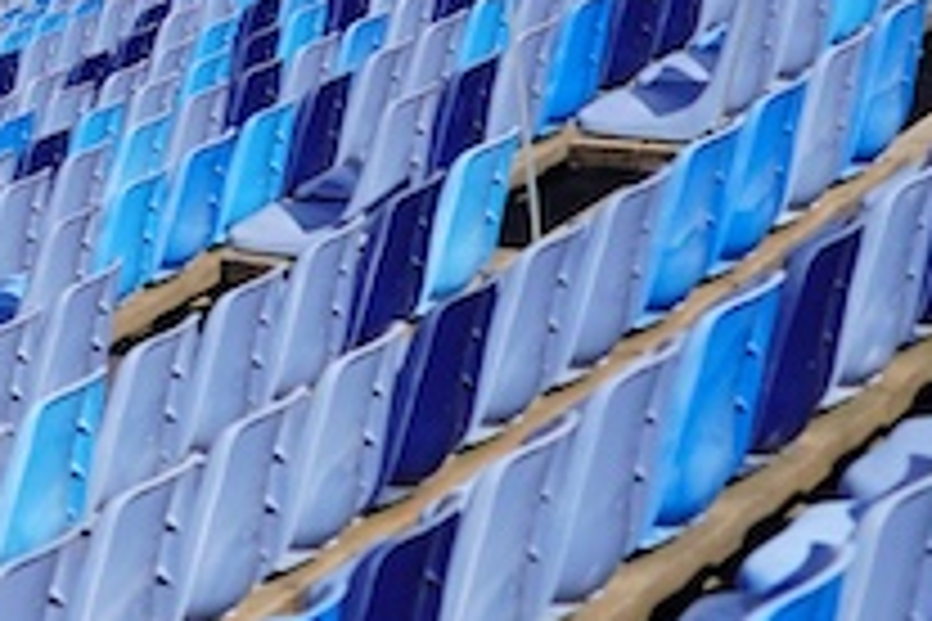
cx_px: -1661
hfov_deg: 6.8
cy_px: -338
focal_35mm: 278
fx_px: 7197
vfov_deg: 4.9
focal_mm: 48
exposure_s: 1/800
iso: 100
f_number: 5
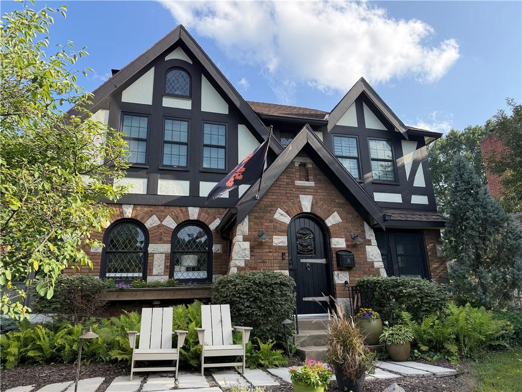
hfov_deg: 71.6
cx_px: 261
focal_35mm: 24
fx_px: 362
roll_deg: +1.6
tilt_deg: +17.0
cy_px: 196
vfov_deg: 56.8
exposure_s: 1/1437
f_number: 1.78
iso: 100
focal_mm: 6.76
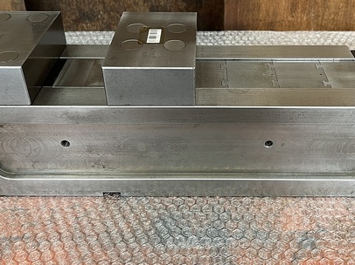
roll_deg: +0.4
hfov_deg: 45.7
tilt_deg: -35.0
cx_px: 204
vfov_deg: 35.0
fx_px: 420
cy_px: 103
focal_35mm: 41
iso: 125
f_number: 1.6
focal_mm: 5.1
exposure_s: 1/86
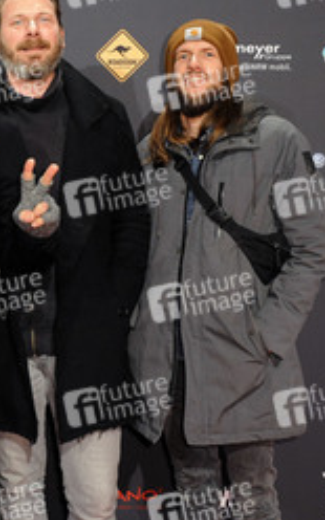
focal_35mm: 63
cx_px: -65
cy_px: 245
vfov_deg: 32.5
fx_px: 893
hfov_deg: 19.4
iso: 2500
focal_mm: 34
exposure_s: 1/160
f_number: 7.1
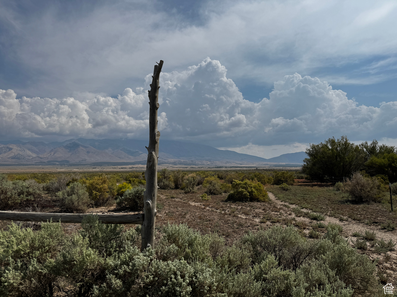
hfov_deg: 71.6
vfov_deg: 56.8
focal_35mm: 24
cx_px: 198
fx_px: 275
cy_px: 148
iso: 80
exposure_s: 1/12346
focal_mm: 6.76
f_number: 1.78
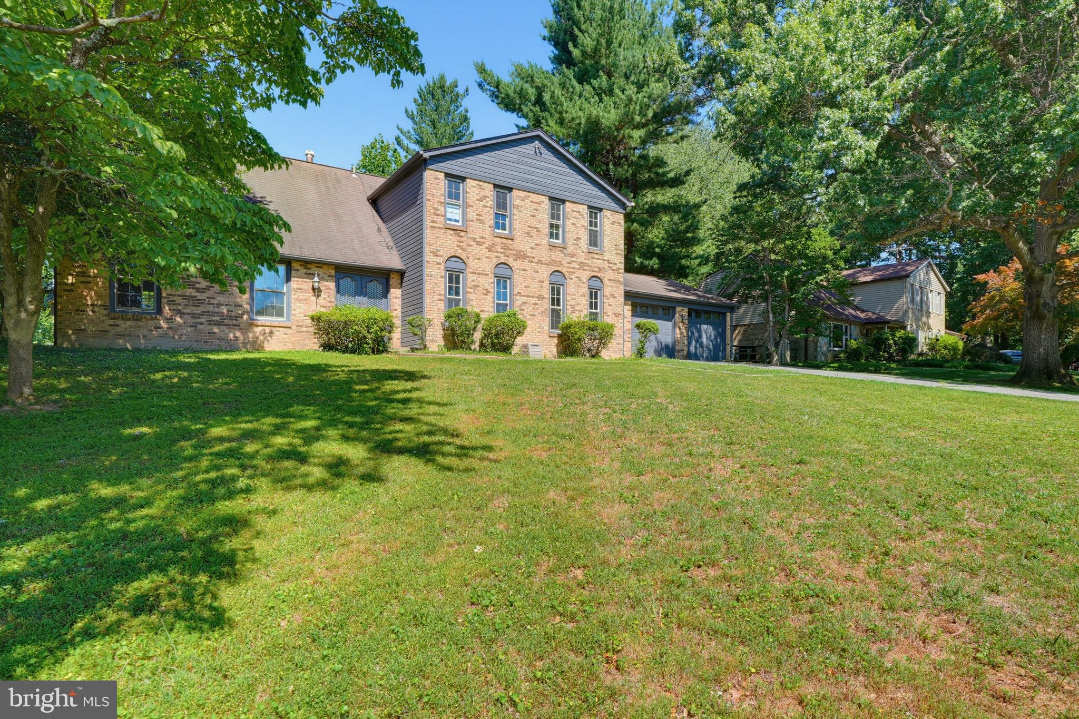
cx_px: 540
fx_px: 539
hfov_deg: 90.0
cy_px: 360
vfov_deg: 67.4
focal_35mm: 18
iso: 125
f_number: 8
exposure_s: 1/30
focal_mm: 12
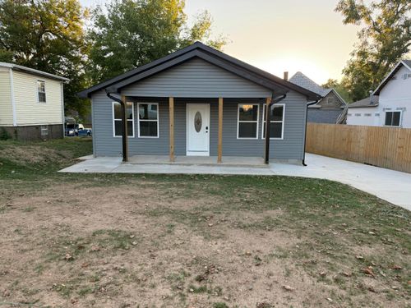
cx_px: 206
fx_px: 285
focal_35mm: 24
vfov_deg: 56.8
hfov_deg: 71.6
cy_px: 154
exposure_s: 1/218
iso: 80
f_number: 1.78
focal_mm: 6.76
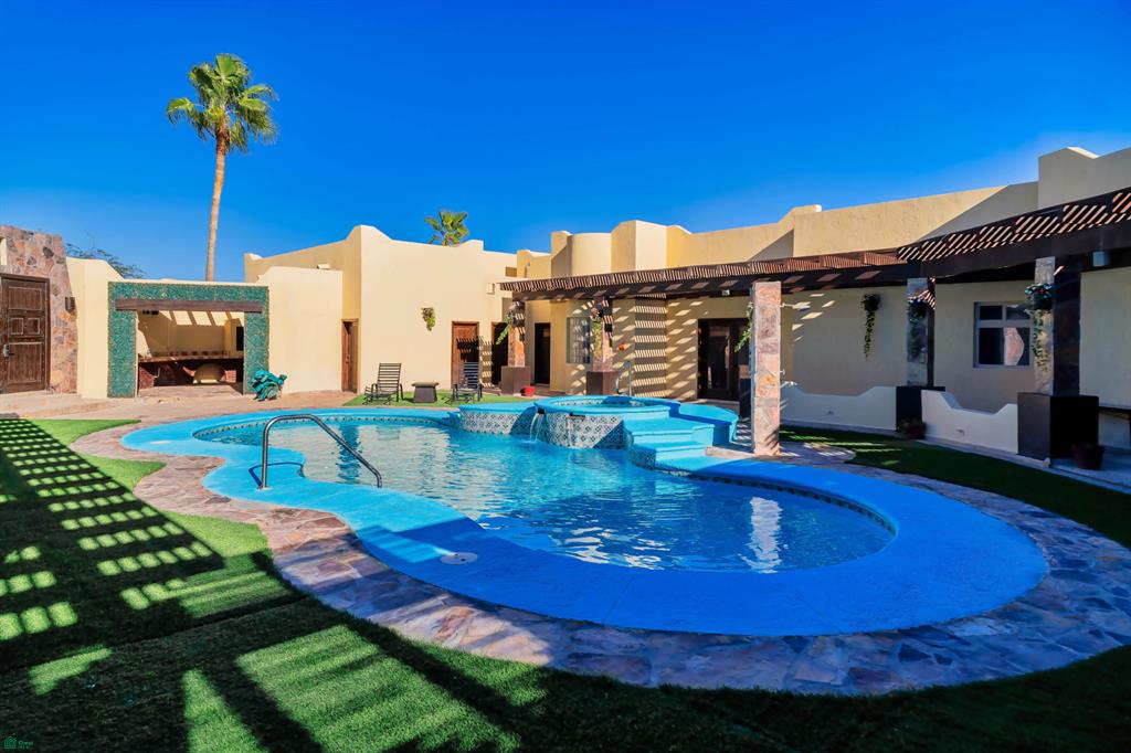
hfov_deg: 84.0
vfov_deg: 61.9
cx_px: 566
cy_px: 376
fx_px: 628
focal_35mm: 20
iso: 80
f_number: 5.6
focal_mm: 20
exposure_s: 1/750
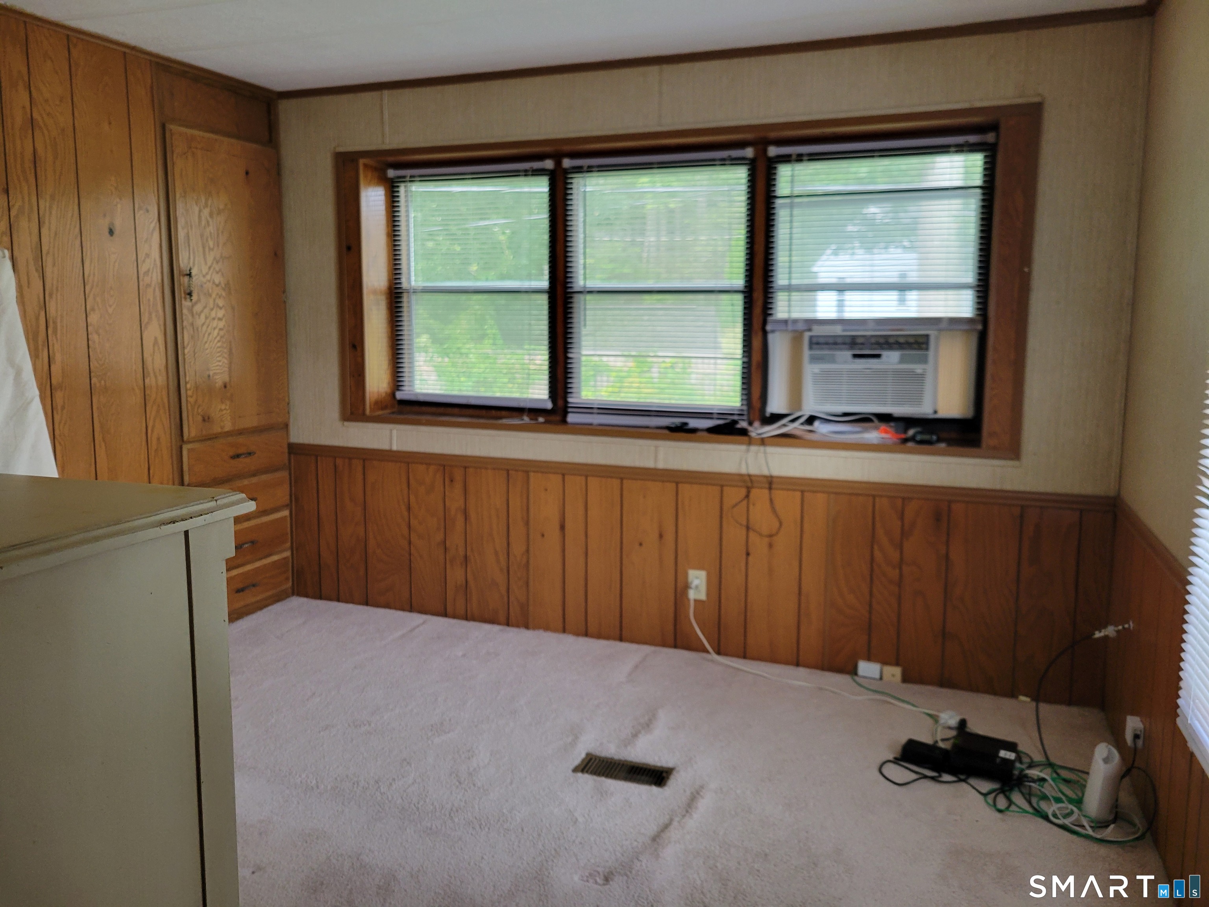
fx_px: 908
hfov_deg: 67.3
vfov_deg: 53.1
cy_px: 454
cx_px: 604
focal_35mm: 26
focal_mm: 5.4
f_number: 1.8
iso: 200
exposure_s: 1/120
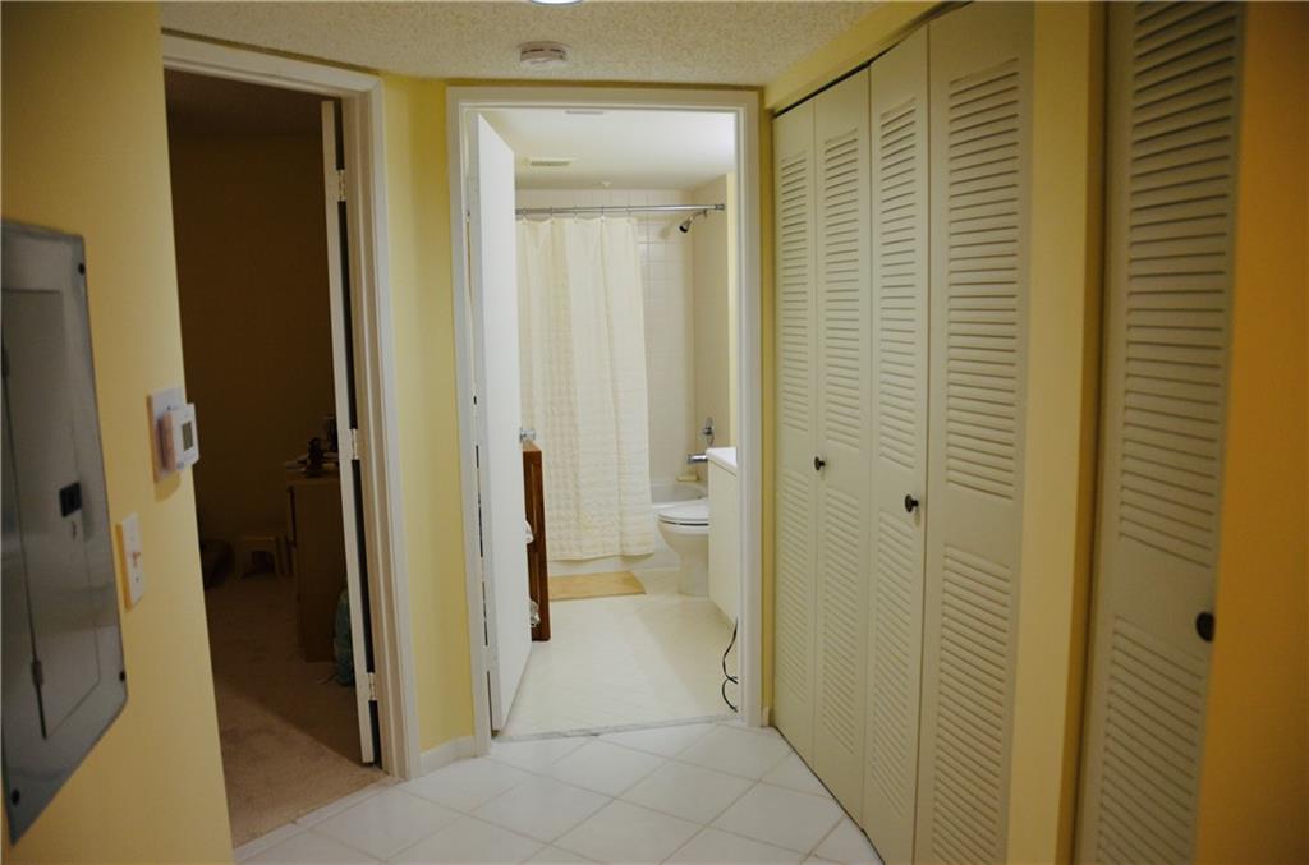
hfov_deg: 67.5
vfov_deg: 47.7
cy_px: 432
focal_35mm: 27
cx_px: 654
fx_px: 979
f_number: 3.5
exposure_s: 1/200
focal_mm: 18
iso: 800
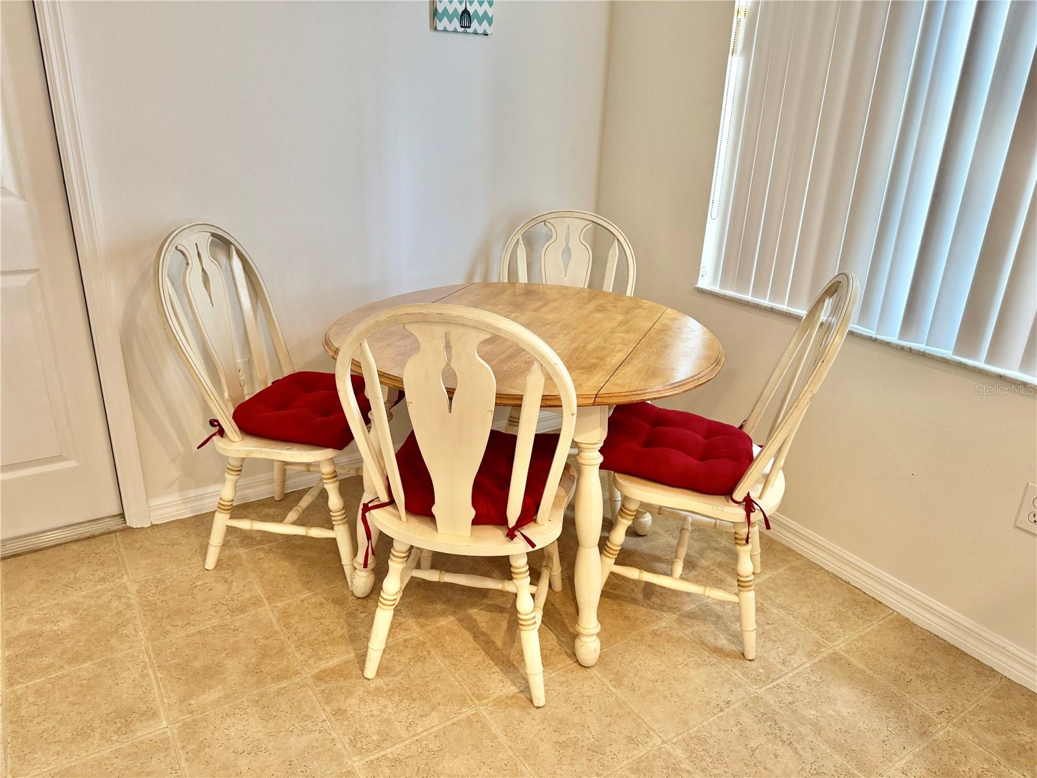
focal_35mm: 24
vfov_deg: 56.8
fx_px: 719
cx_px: 518
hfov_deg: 71.6
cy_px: 389
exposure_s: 1/60
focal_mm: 6.76
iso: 200
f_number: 1.78
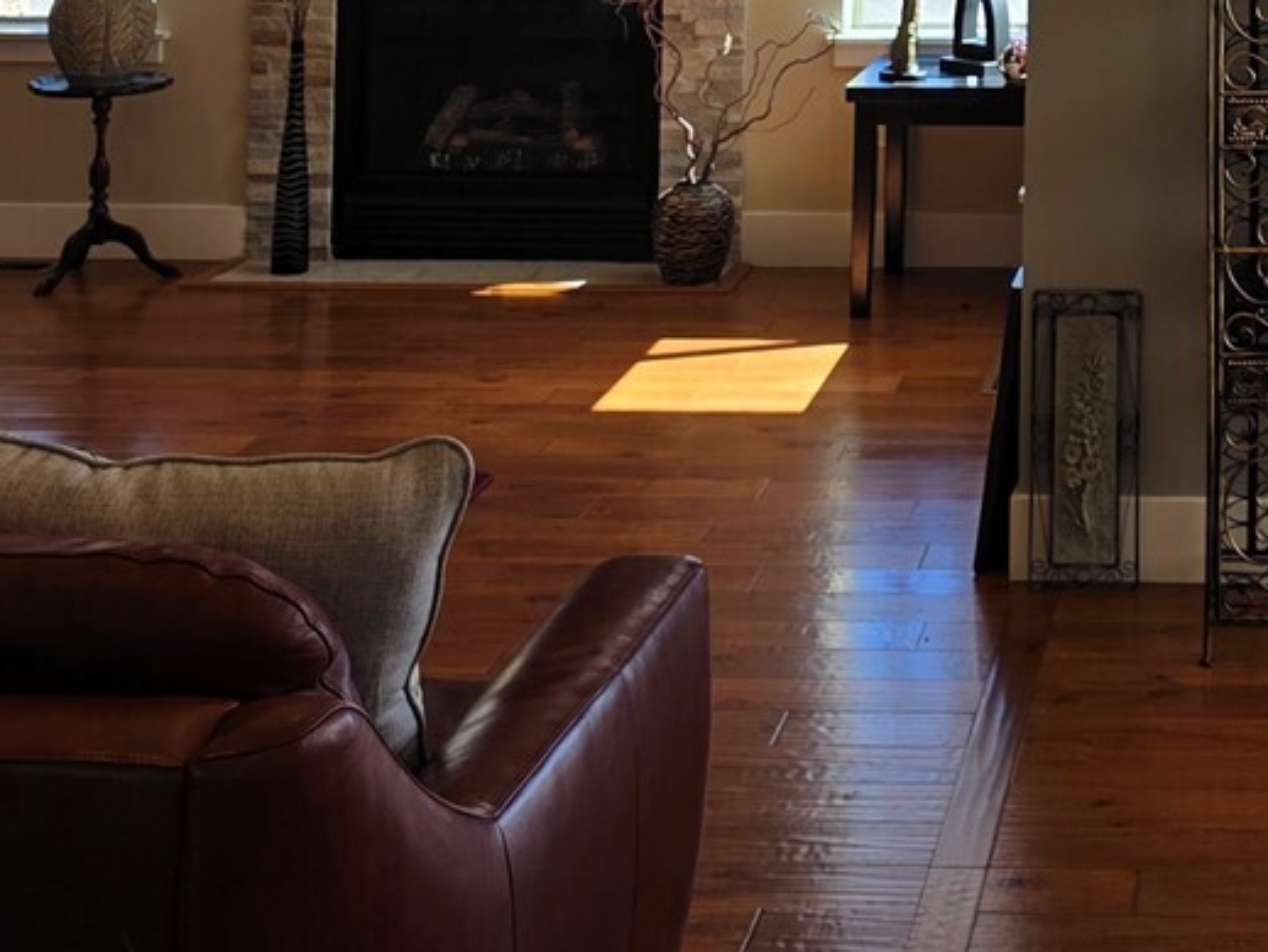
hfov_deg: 26.3
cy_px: -384
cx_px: 1180
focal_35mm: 71
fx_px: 2602
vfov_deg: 18.8
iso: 16
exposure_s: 1/120
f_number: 1.7
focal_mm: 6.3
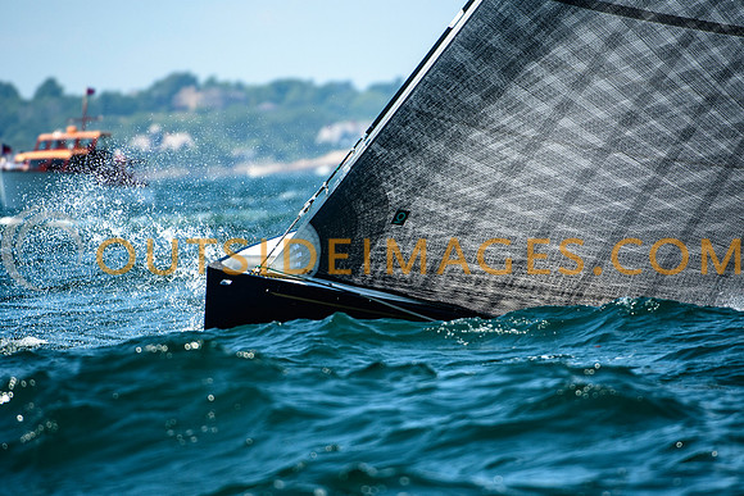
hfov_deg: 3.4
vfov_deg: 2.3
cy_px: 248
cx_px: 372
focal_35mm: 600
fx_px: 12402
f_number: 5
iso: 400
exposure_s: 1/2000
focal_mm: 400
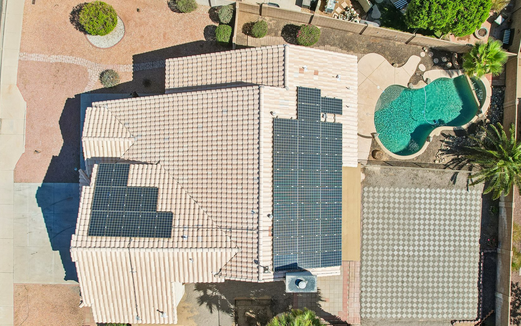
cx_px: 248
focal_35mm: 28
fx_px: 398
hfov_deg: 66.4
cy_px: 191
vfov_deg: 44.4
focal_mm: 8.4
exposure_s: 1/200
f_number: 2.8
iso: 110
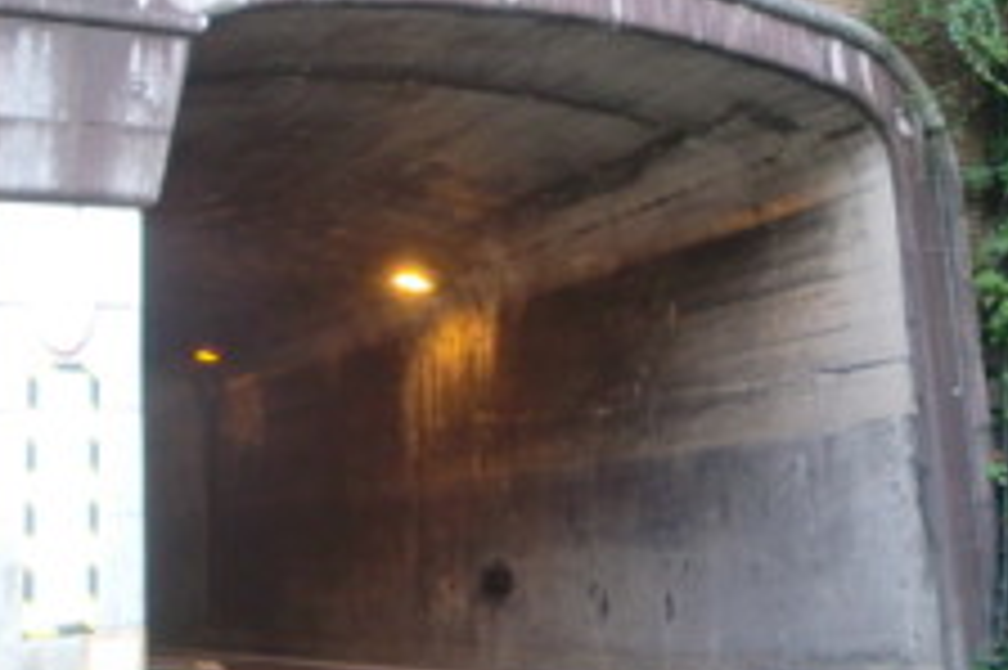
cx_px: 562
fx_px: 1455
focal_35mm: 52
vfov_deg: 25.2
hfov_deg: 38.2
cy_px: 76
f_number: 2.6
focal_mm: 4.65
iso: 200
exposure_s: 1/100
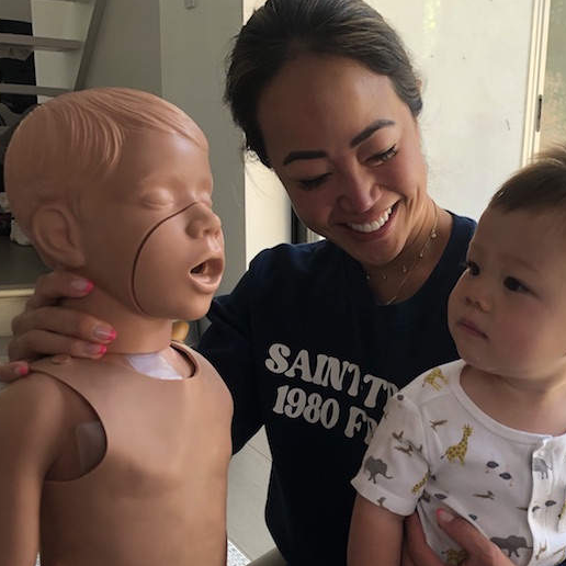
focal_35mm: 48
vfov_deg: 34.9
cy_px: 392
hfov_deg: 34.3
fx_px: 888
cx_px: 453
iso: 50
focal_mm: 3.99
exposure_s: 1/120
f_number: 1.8
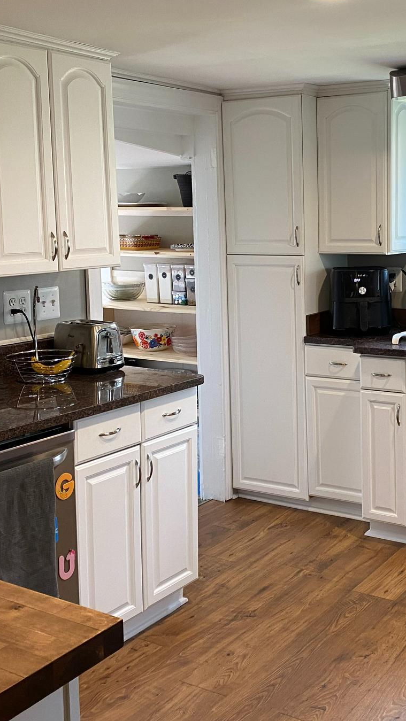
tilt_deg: -7.3
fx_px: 823
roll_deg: +0.4
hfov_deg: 27.1
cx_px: 337
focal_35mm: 43
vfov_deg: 47.3
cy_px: 321
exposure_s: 1/60
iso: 100
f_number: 1.8
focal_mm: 4.25
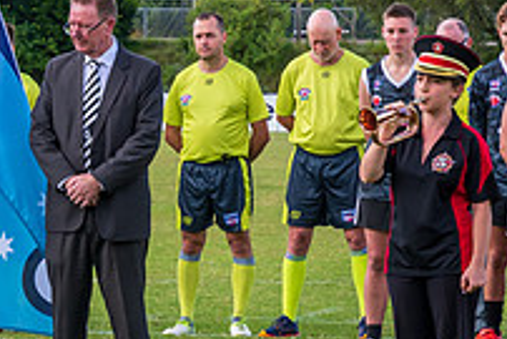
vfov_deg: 3.9
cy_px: 137
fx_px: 4975
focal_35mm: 353
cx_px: 81
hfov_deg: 5.8
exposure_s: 1/800
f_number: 5.6
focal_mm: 80
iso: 400
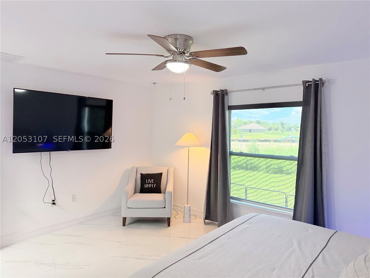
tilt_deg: -0.3
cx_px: 185
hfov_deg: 71.6
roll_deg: +0.6
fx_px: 257
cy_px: 139
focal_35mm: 24
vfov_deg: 56.8
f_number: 1.78
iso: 200
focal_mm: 6.76
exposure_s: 1/120
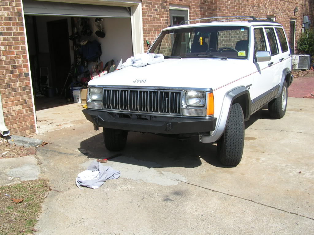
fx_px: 345
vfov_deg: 37.7
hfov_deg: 49.0
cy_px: 118
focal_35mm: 38
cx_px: 157
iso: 50
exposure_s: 1/320
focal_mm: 6.3
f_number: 5.6
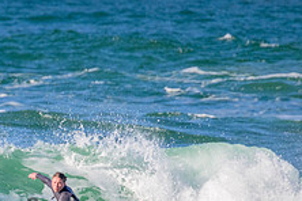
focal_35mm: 2087
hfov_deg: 1.0
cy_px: 207
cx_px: 18
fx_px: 17506
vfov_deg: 0.7
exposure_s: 1/2000
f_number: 11
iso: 1400
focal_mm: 800
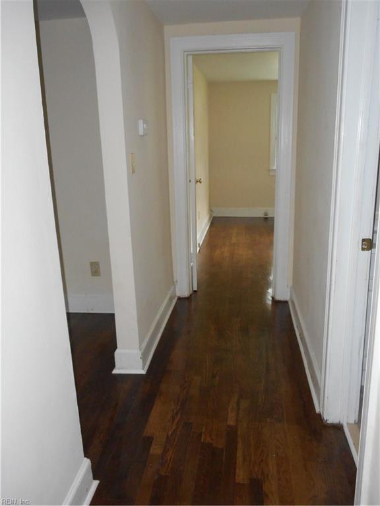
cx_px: 190
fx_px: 424
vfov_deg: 61.7
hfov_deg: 48.2
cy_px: 253
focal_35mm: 29
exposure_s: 1/25
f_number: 4
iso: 400
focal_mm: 5.2
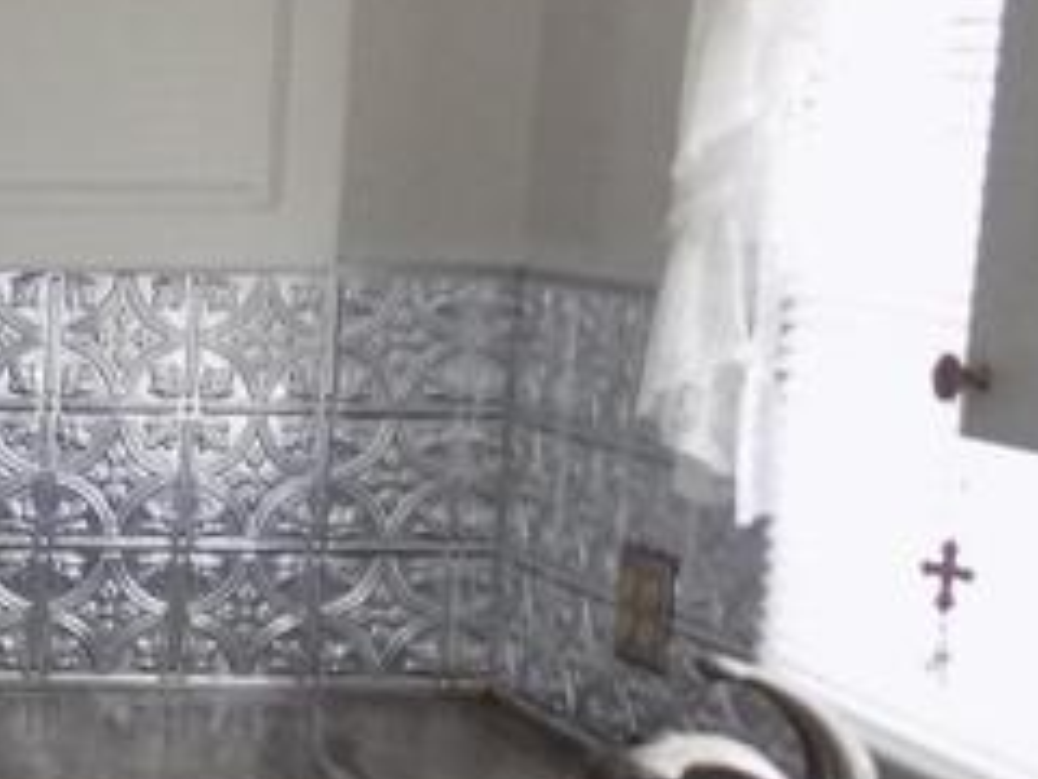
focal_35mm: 92
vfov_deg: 16.0
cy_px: 602
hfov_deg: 17.6
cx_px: -770
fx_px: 2759
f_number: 3.1
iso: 280
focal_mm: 4
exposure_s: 1/30
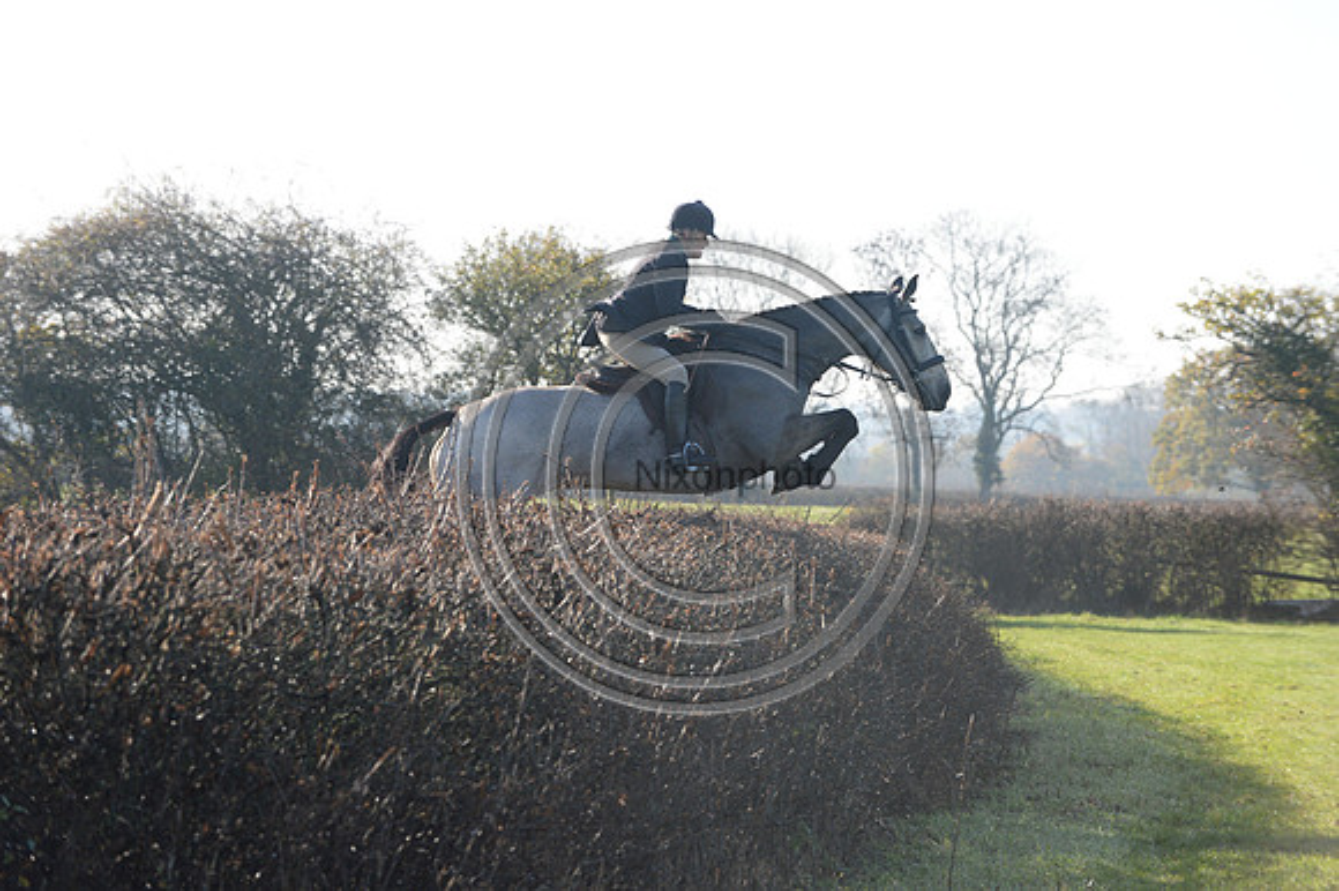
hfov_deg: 13.7
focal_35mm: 150
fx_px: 5576
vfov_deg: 9.1
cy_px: 446
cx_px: 670
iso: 1000
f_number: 6.3
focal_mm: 150
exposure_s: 1/1250
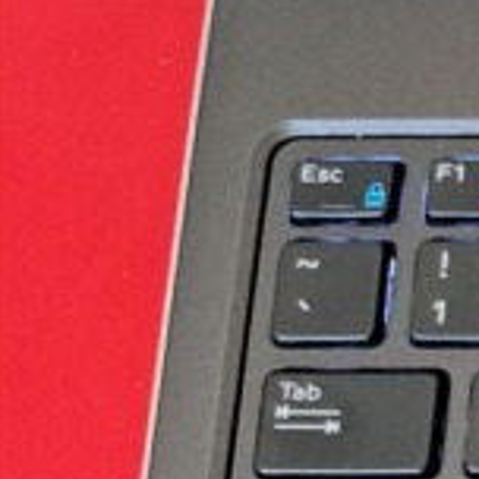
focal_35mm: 140
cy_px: 668
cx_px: 1573
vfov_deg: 12.0
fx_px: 2192
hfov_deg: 9.1
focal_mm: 5.23
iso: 250
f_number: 1.8
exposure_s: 1/50
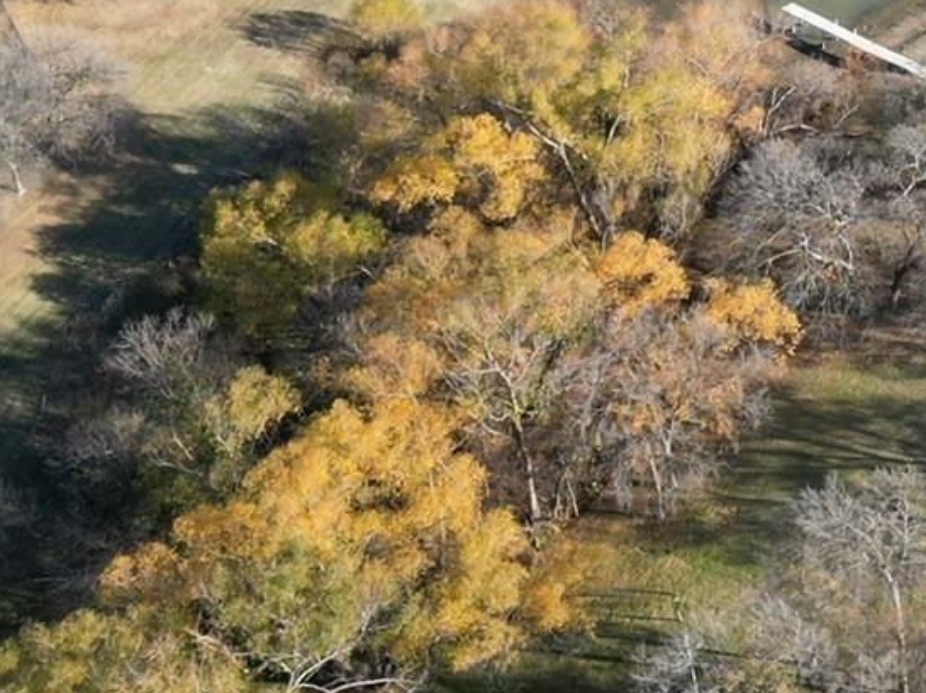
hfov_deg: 20.2
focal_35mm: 90
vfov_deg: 15.5
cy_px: -247
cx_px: 1161
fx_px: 2406
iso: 200
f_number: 1.7
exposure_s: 1/1600
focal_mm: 6.72
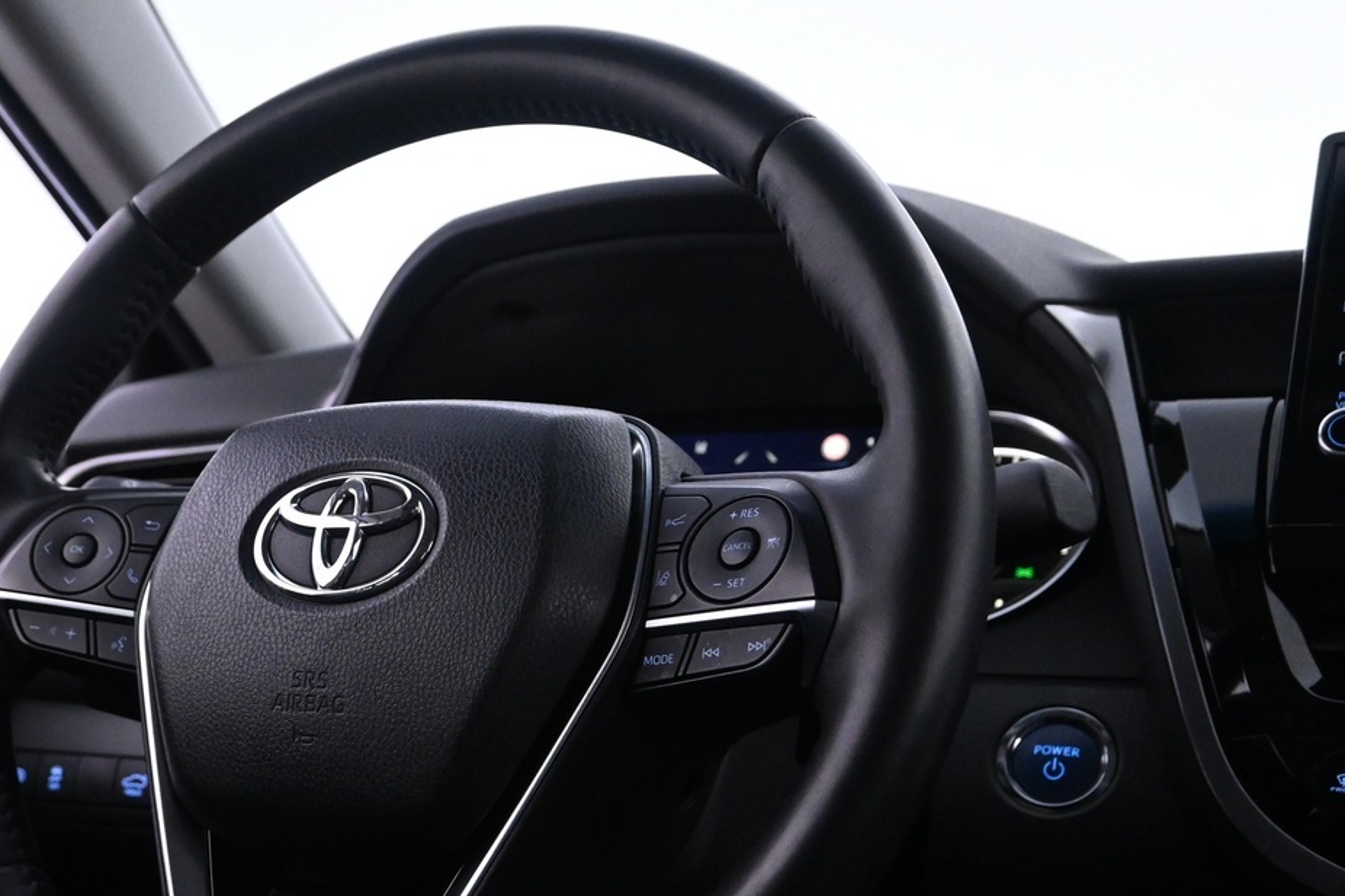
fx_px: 1863
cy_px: 620
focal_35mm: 50
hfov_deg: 39.2
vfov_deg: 26.8
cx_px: 449
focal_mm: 19
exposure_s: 1/50
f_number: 3.8
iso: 3200
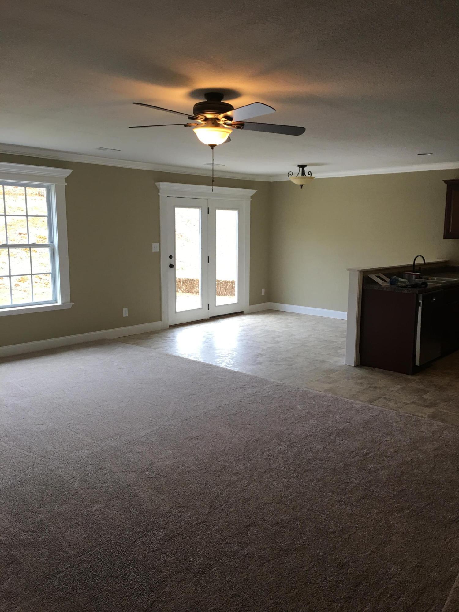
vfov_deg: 61.7
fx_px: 513
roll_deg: +0.1
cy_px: 306
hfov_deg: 48.2
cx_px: 230
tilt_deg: -8.2
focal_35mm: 29
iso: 25
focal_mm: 4.15
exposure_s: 1/30
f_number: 2.2
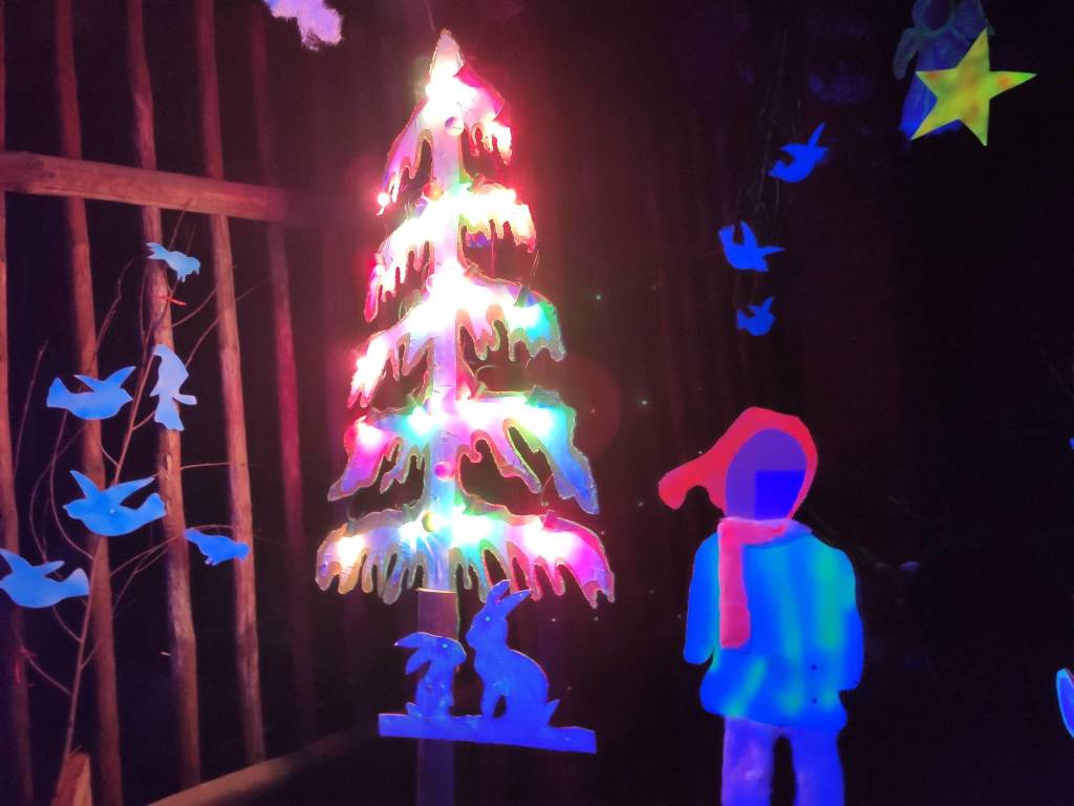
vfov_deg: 53.1
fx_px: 807
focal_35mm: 26
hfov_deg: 67.3
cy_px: 403
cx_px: 537
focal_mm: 4.77
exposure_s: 1/17
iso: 1794
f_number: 1.75
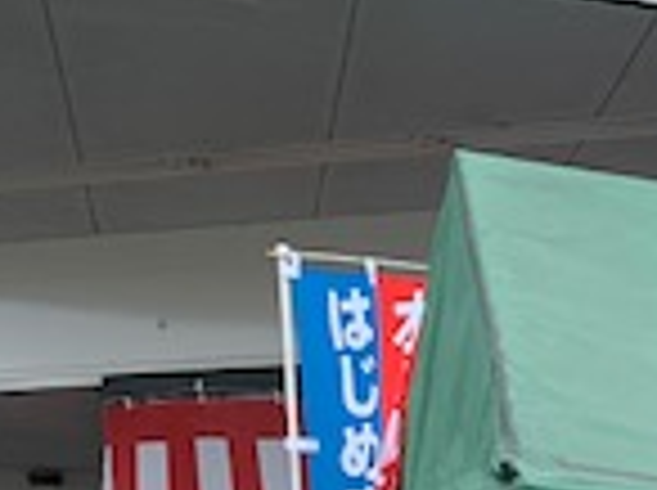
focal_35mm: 114
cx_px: 1418
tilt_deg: -3.7
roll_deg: +1.6
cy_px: 931
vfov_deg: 11.8
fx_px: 2160
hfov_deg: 13.9
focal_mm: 4.25
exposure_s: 1/871
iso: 25
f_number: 1.8
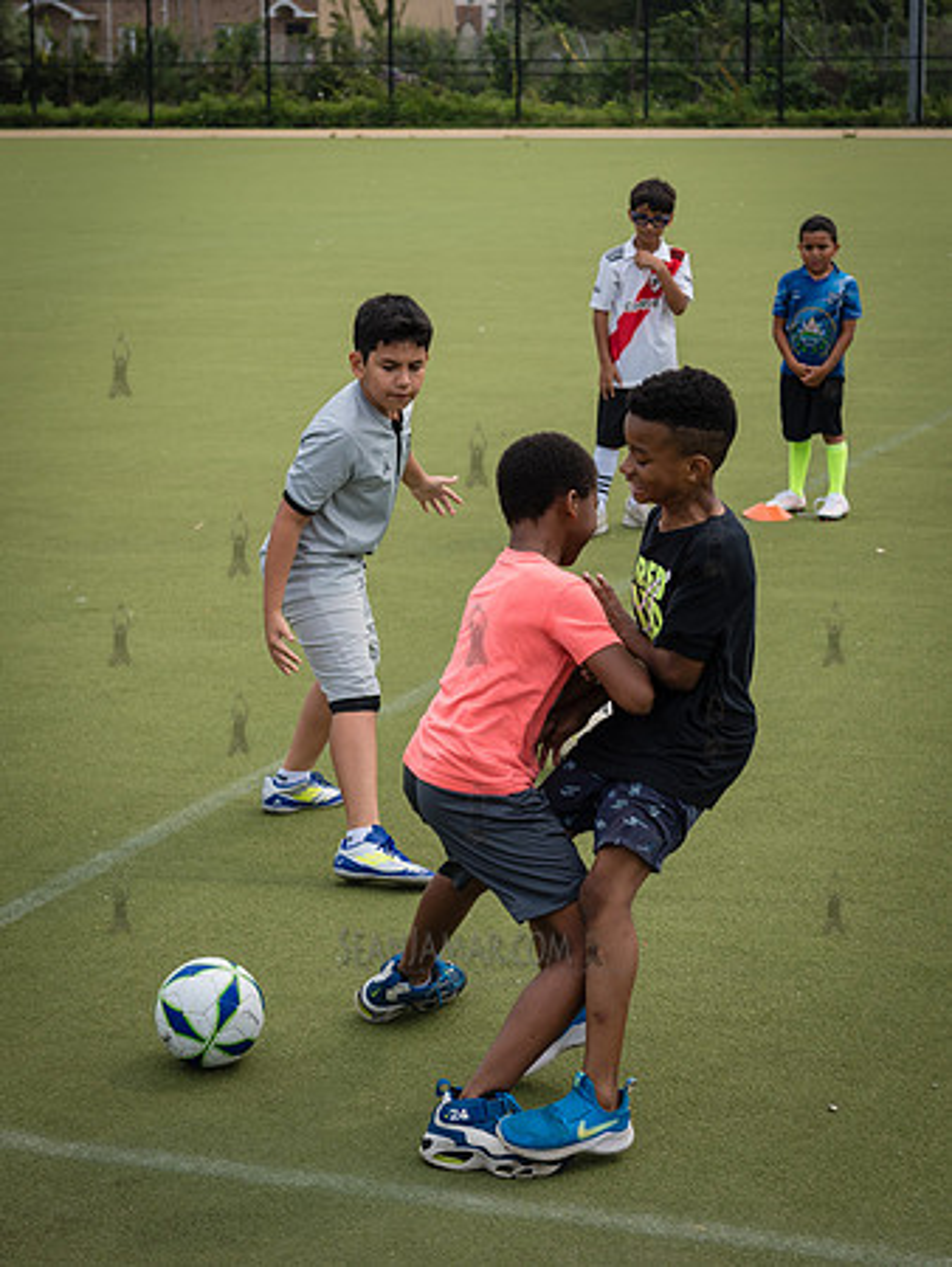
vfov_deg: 23.6
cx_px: 480
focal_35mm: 83
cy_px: 594
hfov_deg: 17.8
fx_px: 3038
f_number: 4
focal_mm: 52
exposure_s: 1/1250
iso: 250
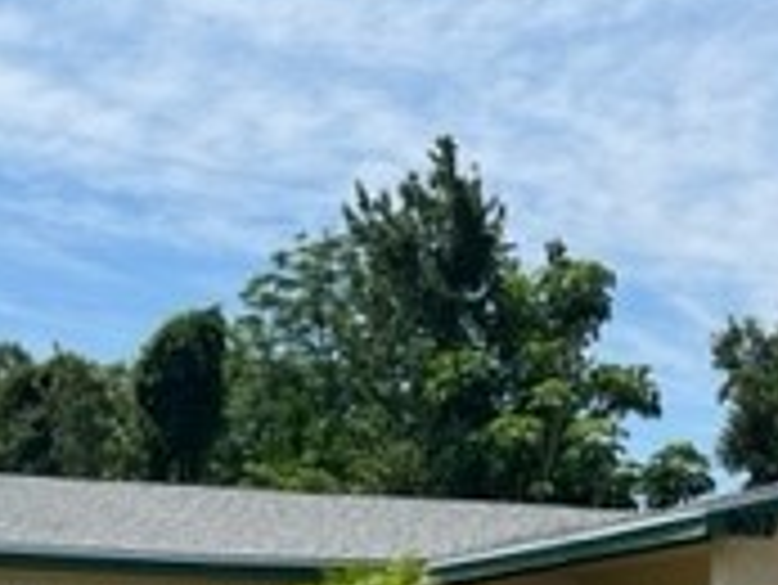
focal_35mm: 96
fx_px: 2159
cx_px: 279
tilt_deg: +3.3
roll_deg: -0.6
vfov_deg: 15.0
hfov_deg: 20.4
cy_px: 652
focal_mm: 5.7
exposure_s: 1/5319
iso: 50
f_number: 1.5
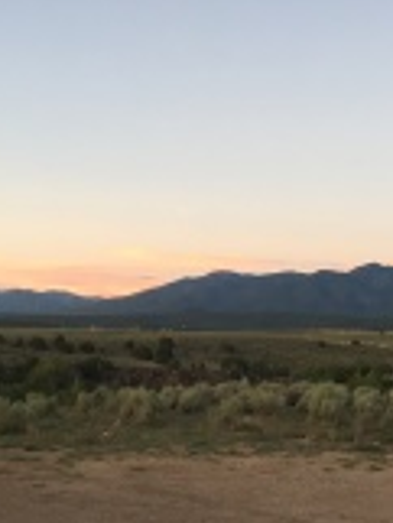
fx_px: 998
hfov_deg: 22.3
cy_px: 315
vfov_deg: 29.3
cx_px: 211
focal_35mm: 66
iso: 25
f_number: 2.2
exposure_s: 1/40
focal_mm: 4.15
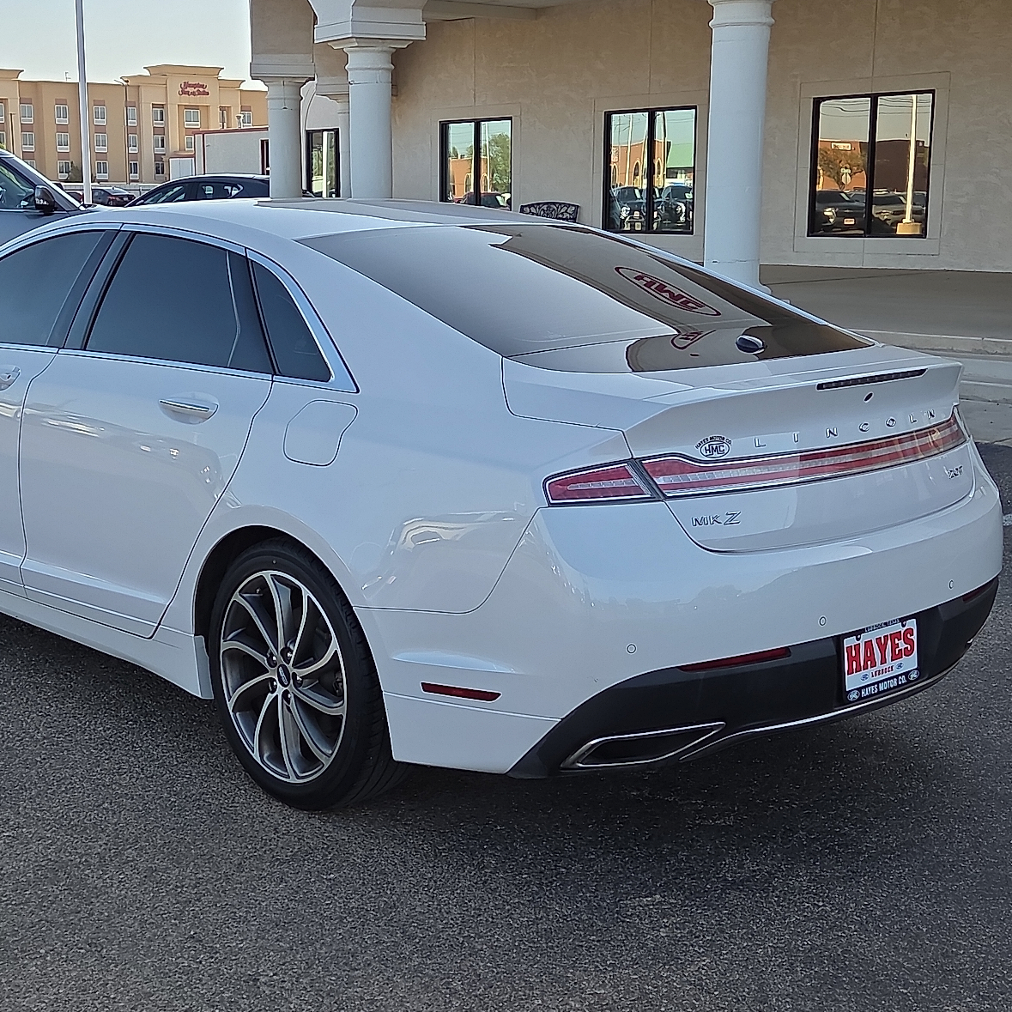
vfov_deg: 35.4
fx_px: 1588
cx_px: 385
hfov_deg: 35.2
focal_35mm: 48
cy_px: 499
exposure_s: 1/714
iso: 25
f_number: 1.8
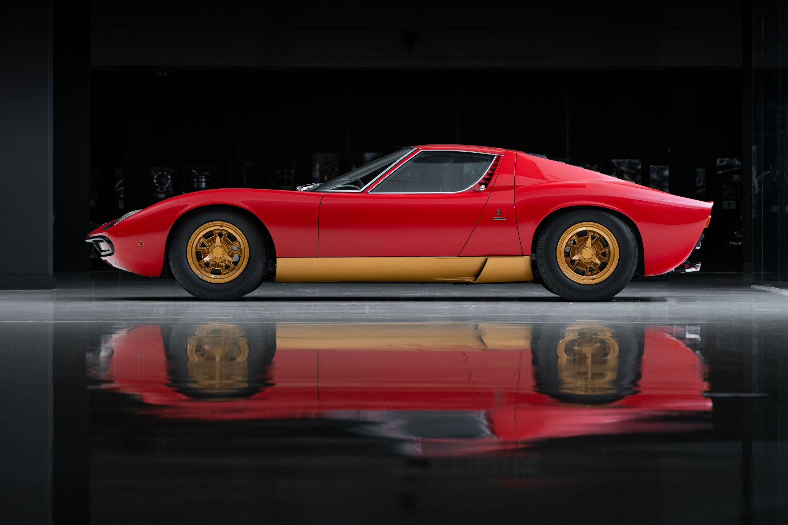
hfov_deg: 15.2
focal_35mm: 135
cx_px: 394
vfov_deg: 10.2
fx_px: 2954
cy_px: 262
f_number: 6.3
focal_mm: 135
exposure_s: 1/200
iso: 400
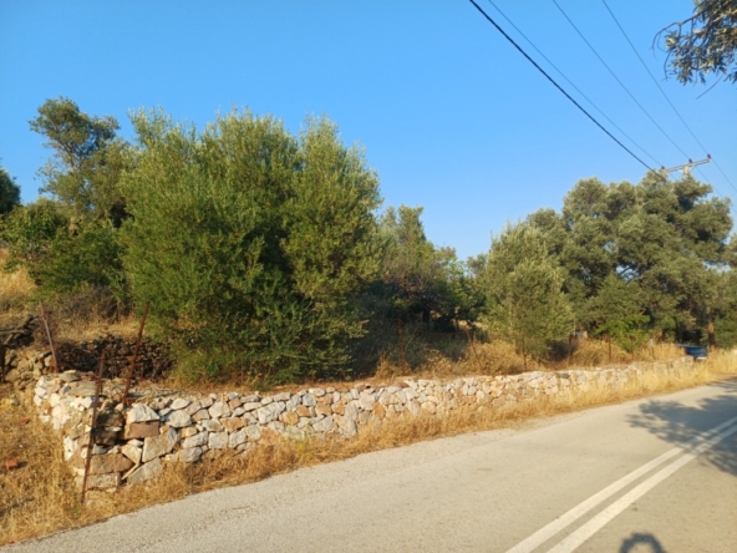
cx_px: 368
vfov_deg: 54.9
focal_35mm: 25
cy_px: 276
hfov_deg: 69.4
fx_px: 532
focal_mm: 4.65
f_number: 1.8
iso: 50
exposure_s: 1/592
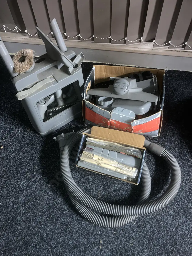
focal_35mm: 28
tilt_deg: -58.1
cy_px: 128
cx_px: 96
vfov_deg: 63.4
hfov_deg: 49.7
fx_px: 207
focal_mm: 3.99
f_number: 1.8
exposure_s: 1/4
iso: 125
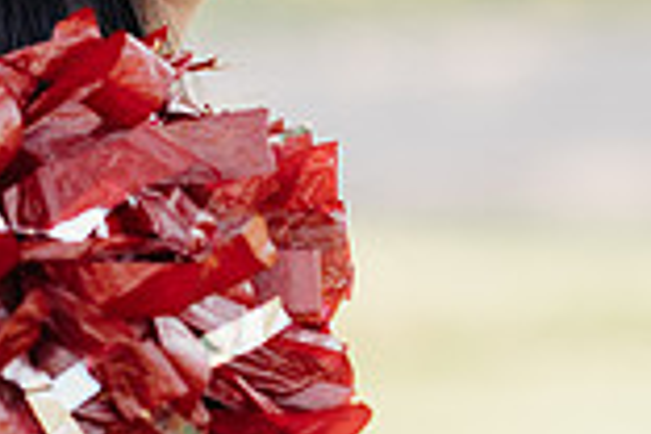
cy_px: -290
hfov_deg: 6.5
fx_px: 5714
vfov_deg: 4.3
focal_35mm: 316
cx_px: -242
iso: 200
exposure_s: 1/500
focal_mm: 85
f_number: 2.8
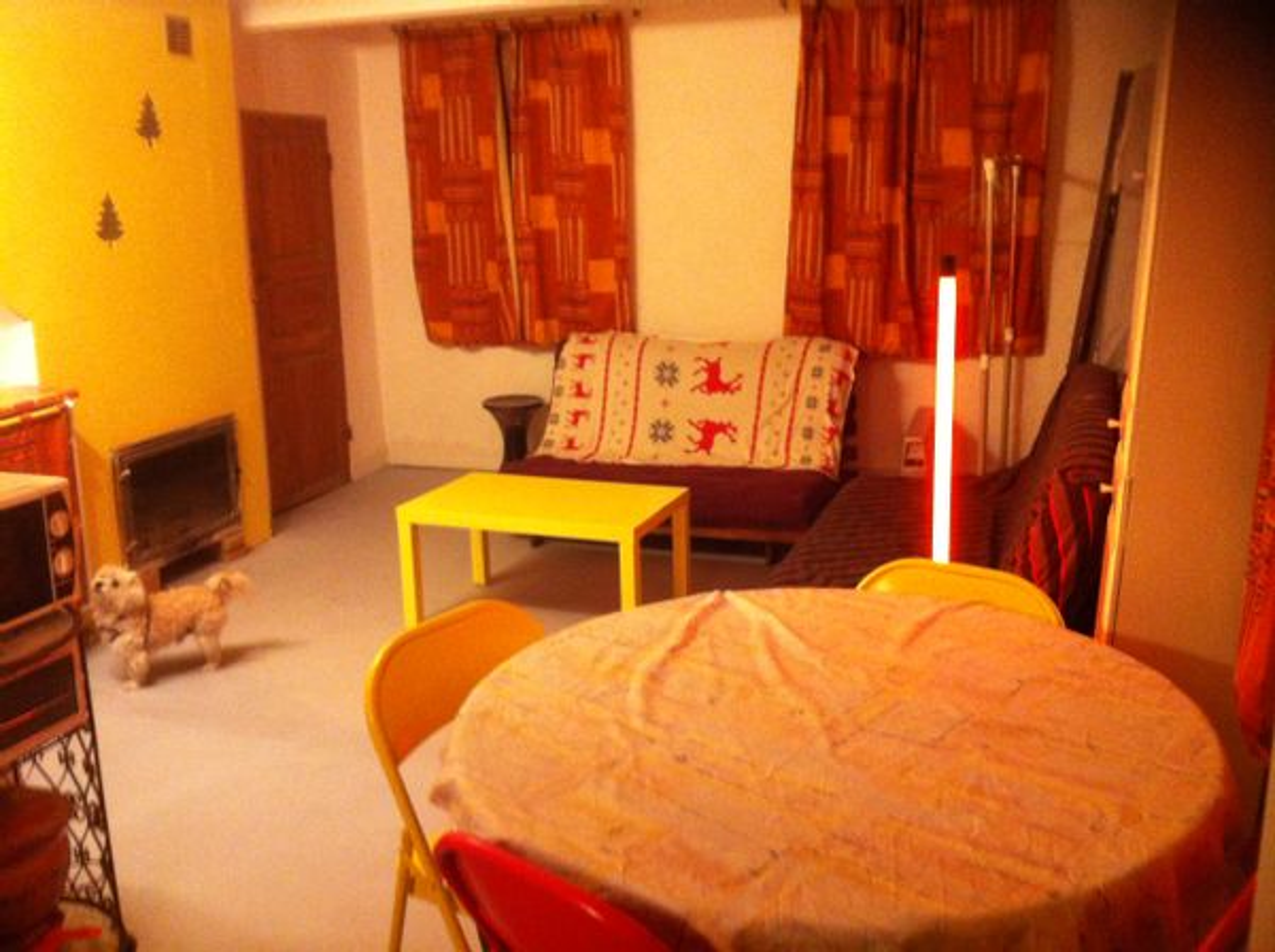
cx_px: 638
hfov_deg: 52.7
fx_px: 1287
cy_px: 476
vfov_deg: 40.6
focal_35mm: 35
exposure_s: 1/15
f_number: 2.8
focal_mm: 3.85
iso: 320
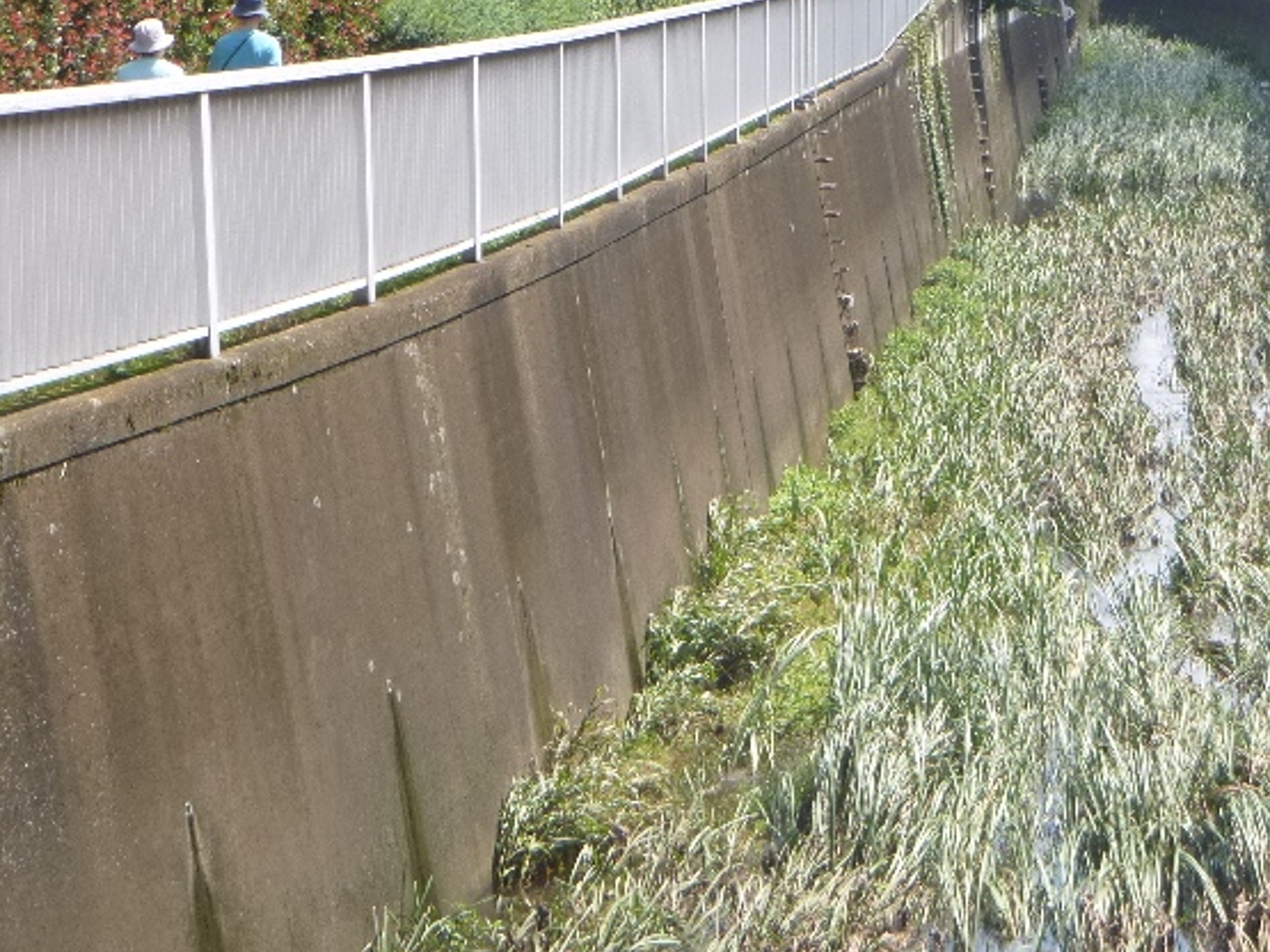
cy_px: 318
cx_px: 1092
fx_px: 3925
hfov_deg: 18.1
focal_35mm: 107
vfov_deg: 13.8
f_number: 5.1
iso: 100
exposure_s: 1/160
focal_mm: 10.4
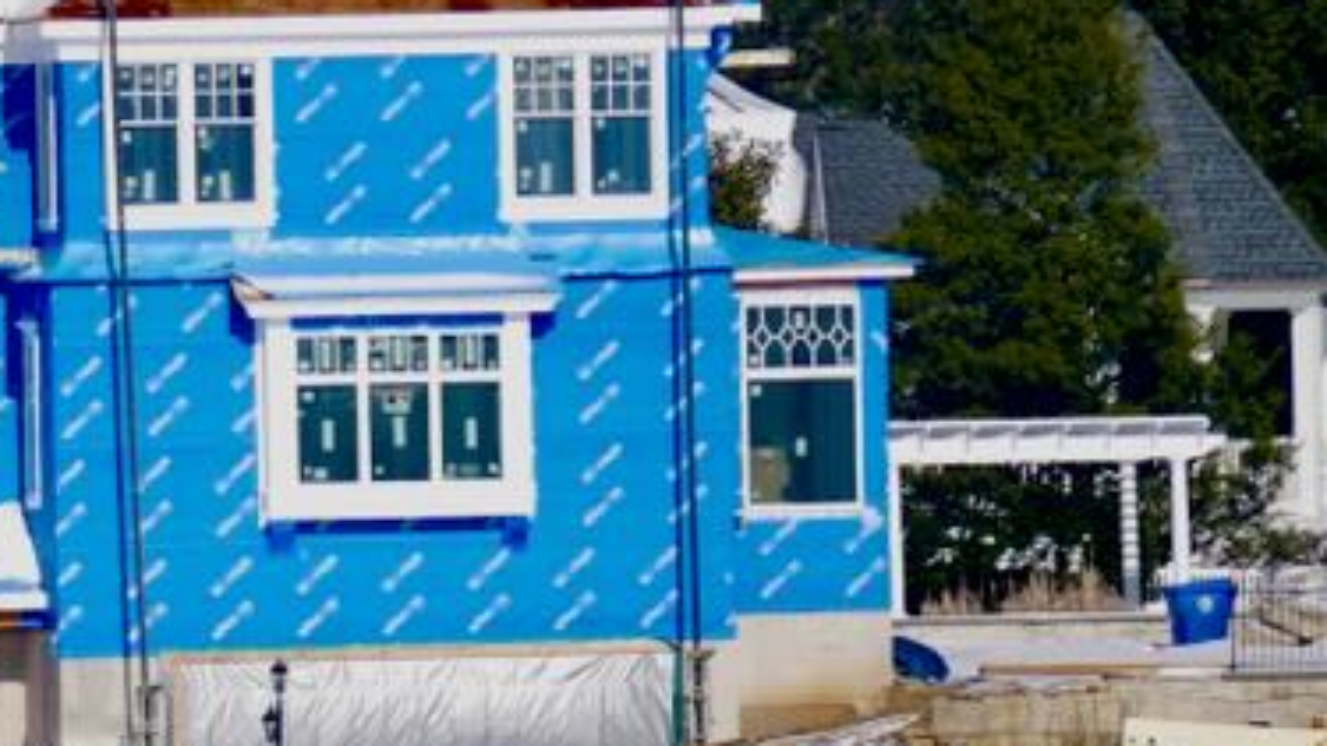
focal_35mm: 1718
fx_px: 60455
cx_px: -372
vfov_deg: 0.7
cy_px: 1128
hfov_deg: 1.3
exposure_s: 1/800
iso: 200
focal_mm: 269
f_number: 5.5
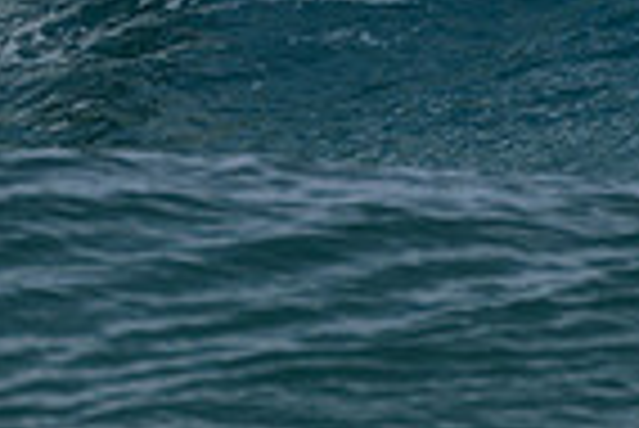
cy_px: -124
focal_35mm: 2505
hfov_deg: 0.8
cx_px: 176
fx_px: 44508
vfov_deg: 0.6
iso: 100
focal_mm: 500
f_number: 5.6
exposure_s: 1/2000
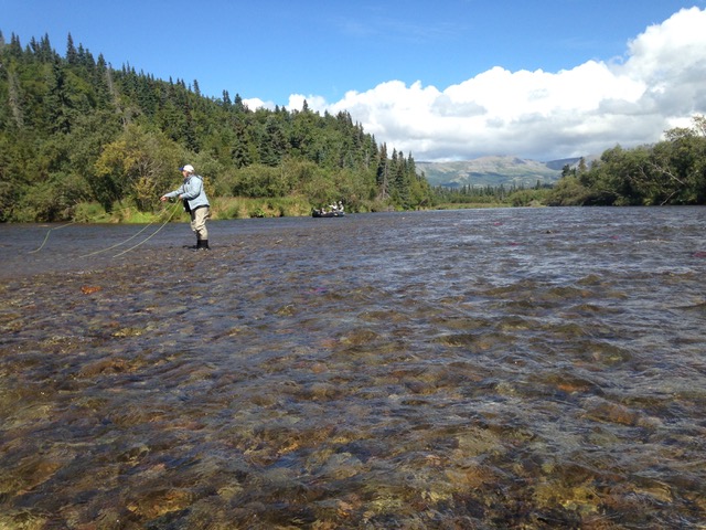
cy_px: 265
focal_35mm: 33
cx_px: 353
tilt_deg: -7.0
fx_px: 673
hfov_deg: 55.4
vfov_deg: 42.9
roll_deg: +1.2
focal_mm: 4.12
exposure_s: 1/1232
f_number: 2.4
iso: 50
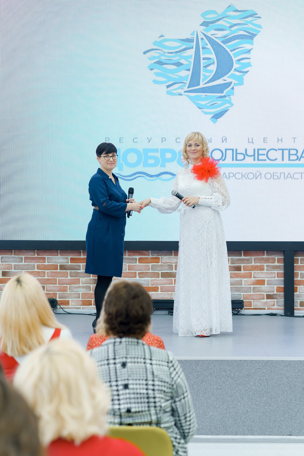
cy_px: 228
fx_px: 1077
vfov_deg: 23.9
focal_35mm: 85
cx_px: 152
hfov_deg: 16.1
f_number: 4
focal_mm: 85
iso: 1000
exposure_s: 1/125
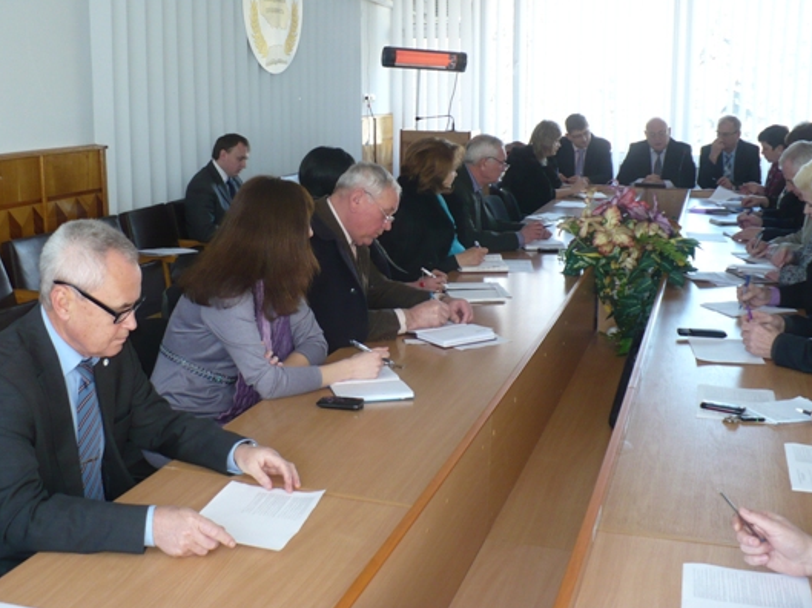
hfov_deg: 44.8
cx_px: 362
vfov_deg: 34.3
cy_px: 270
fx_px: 985
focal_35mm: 42
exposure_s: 1/30
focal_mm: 6.1
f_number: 2.8
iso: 125
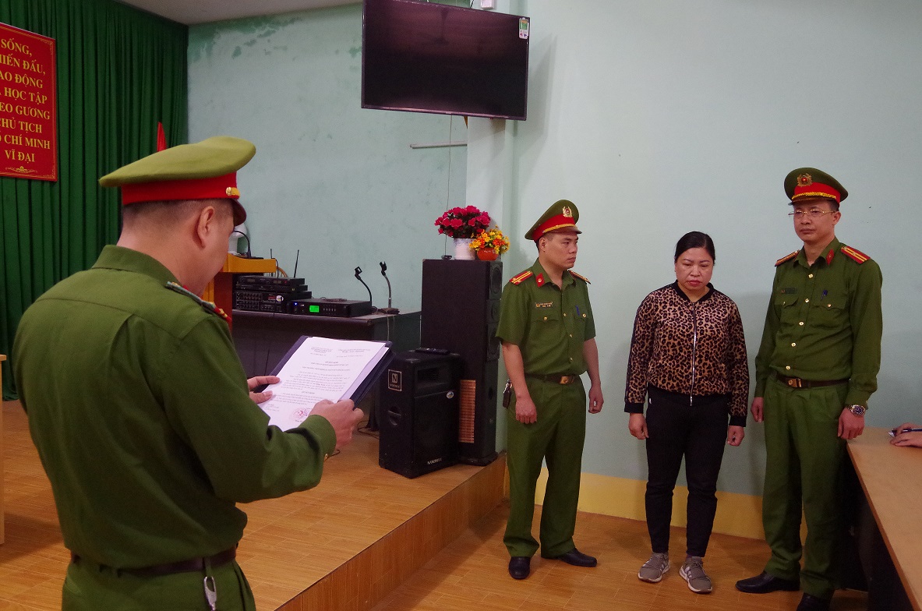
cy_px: 306
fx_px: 792
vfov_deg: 42.2
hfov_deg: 60.4
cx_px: 461
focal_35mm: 31
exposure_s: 1/100
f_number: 5
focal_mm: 21
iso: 3200
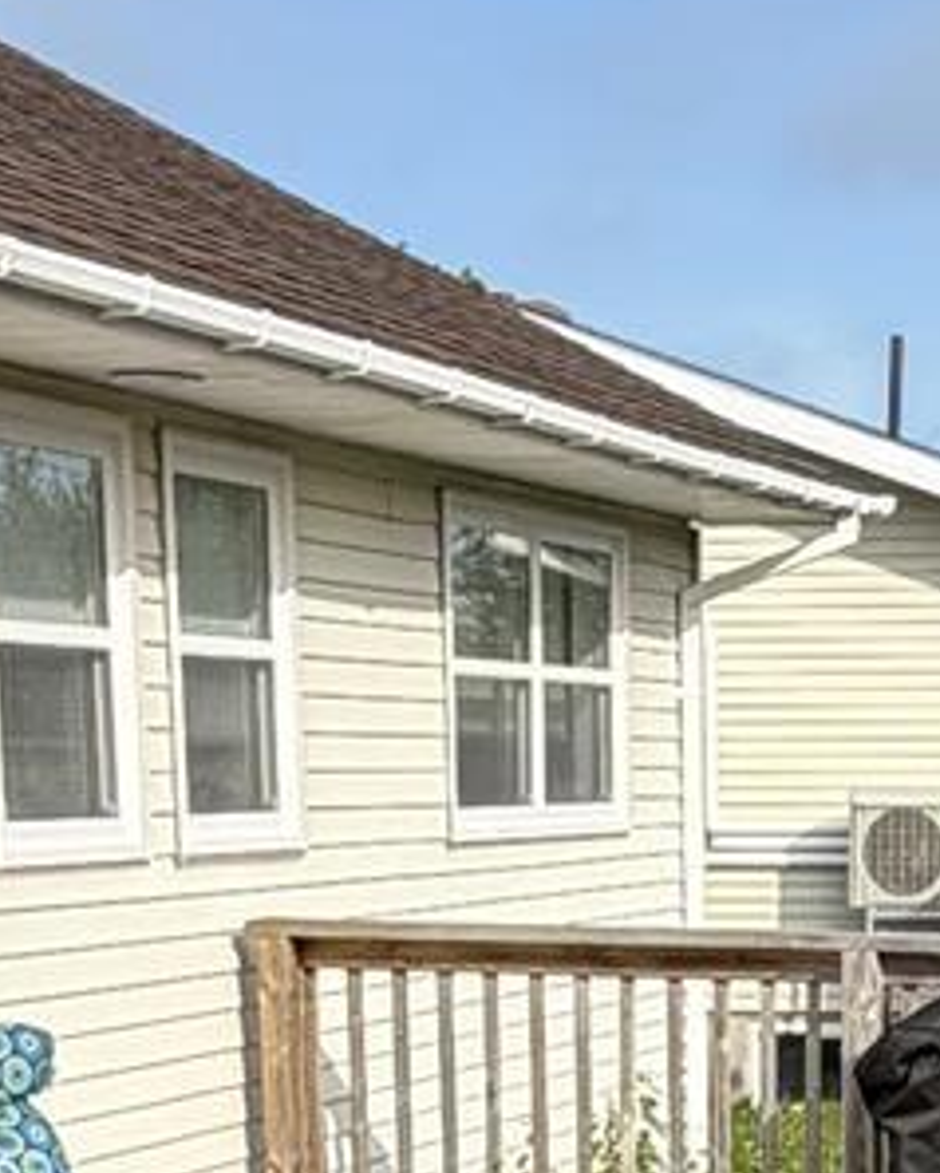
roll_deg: +0.0
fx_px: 3682
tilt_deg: -13.8
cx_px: 908
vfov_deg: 16.6
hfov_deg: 14.3
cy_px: 1710
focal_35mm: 106
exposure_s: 1/770
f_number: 2.2
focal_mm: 2.22
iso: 25
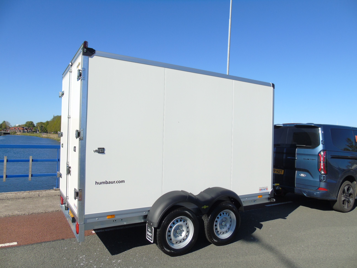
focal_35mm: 25
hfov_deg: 69.4
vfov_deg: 54.9
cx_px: 178
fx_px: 258
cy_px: 134
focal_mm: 4.4
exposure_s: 1/1000
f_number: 3.4
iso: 80
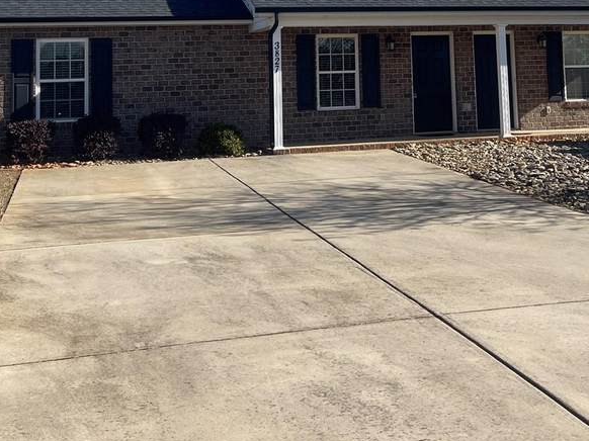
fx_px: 935
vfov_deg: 25.0
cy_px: -23
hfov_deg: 34.7
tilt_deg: +6.9
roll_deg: +2.3
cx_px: 387
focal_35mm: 55
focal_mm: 5.1
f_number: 1.6
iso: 32
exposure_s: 1/3257
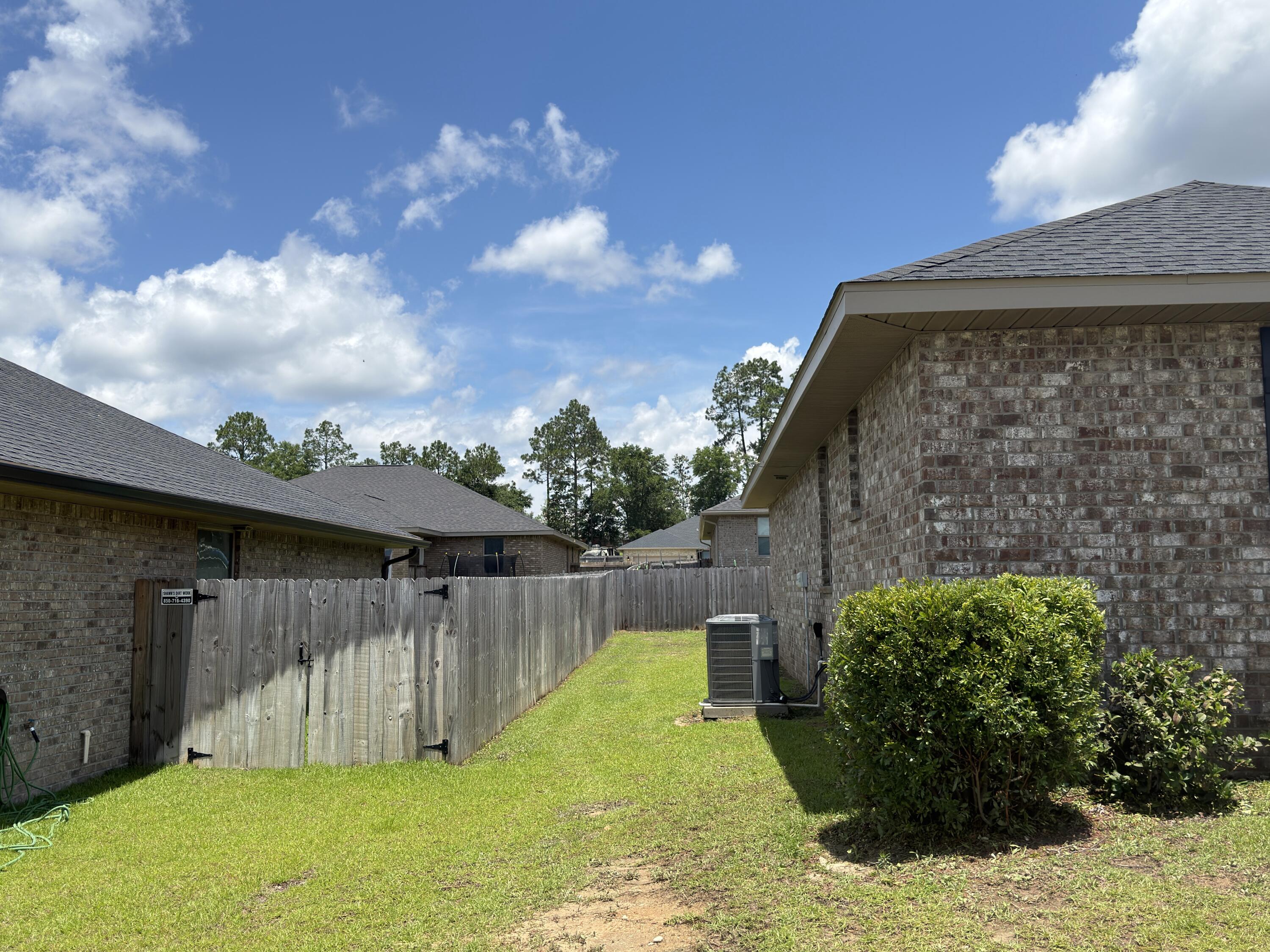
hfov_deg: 56.8
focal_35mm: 32
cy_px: 476
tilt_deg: +5.8
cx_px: 635
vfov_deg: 44.1
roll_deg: +0.9
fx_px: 1174
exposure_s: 1/4386
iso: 64
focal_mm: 6.76
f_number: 1.78
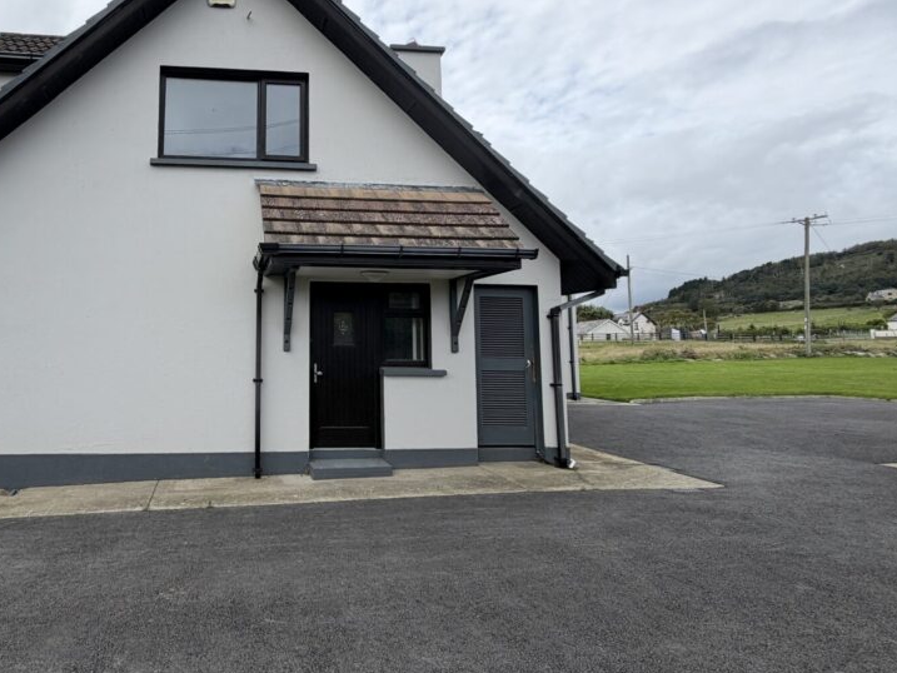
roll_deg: -0.6
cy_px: 298
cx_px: 264
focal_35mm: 20
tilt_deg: +5.9
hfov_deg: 77.7
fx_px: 518
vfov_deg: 65.8
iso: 20
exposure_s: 1/770
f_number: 2.2
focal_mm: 2.22
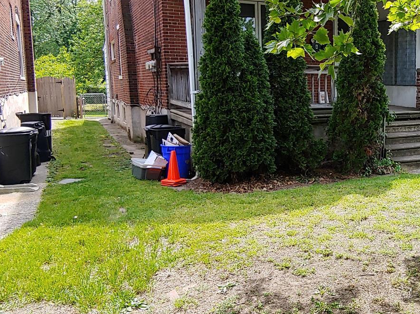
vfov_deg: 38.6
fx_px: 449
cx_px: 342
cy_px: 141
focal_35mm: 37
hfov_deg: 47.2
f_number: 1.9
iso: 50
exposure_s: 1/213
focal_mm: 2.18
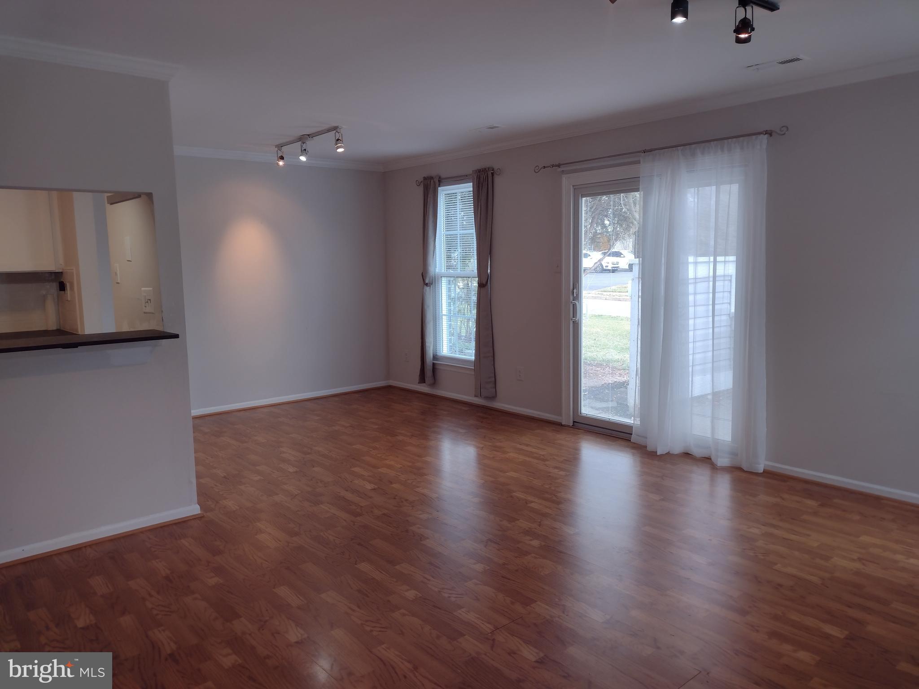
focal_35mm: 27
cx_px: 460
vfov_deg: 51.4
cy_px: 344
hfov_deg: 65.3
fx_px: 717
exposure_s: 1/166
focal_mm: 4.71
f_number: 1.7
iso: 100
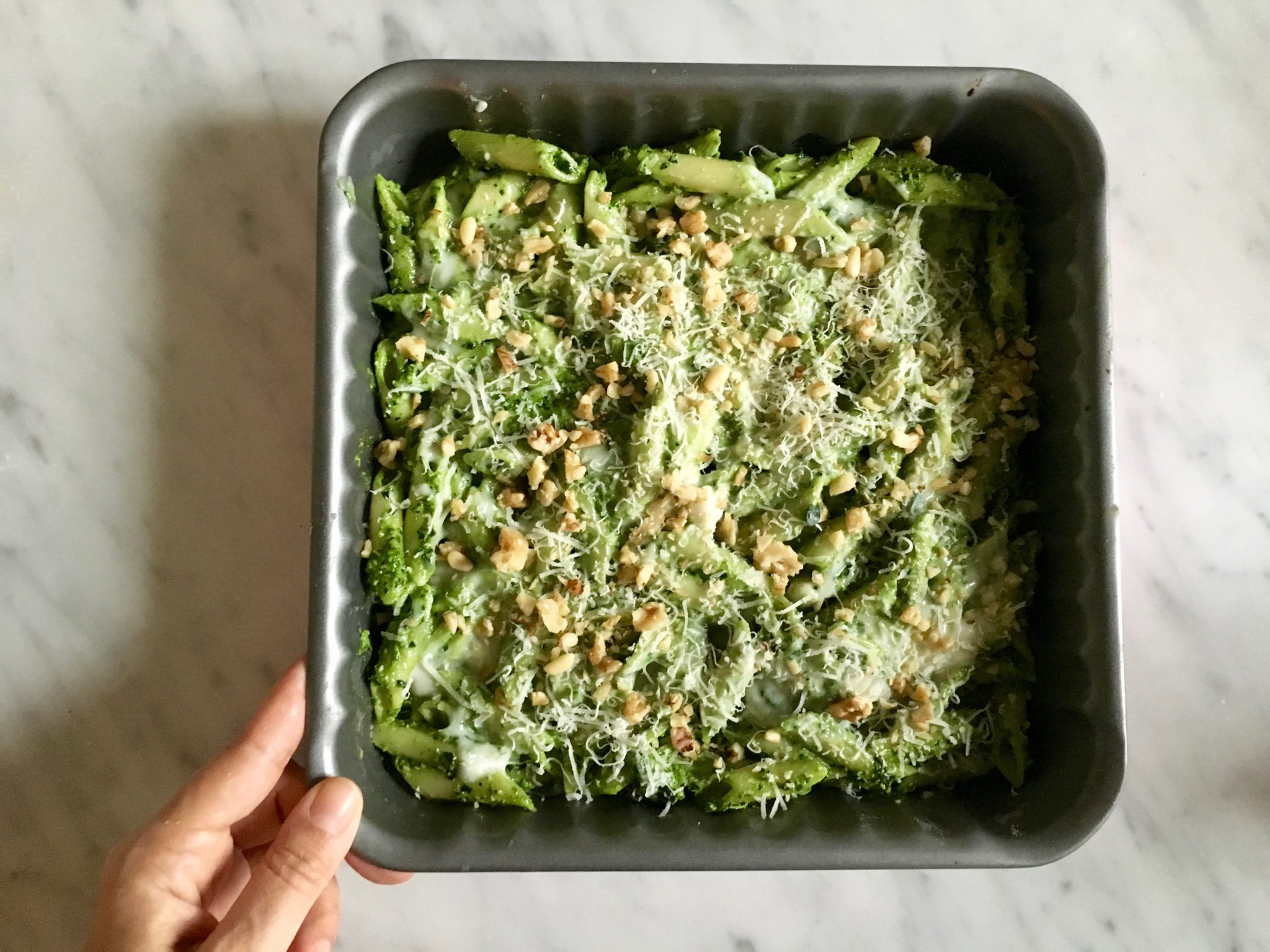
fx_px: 1064
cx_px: 635
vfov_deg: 48.2
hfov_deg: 61.7
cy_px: 476
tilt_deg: -86.4
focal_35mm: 29
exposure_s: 1/17
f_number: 2.2
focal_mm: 4.15
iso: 250
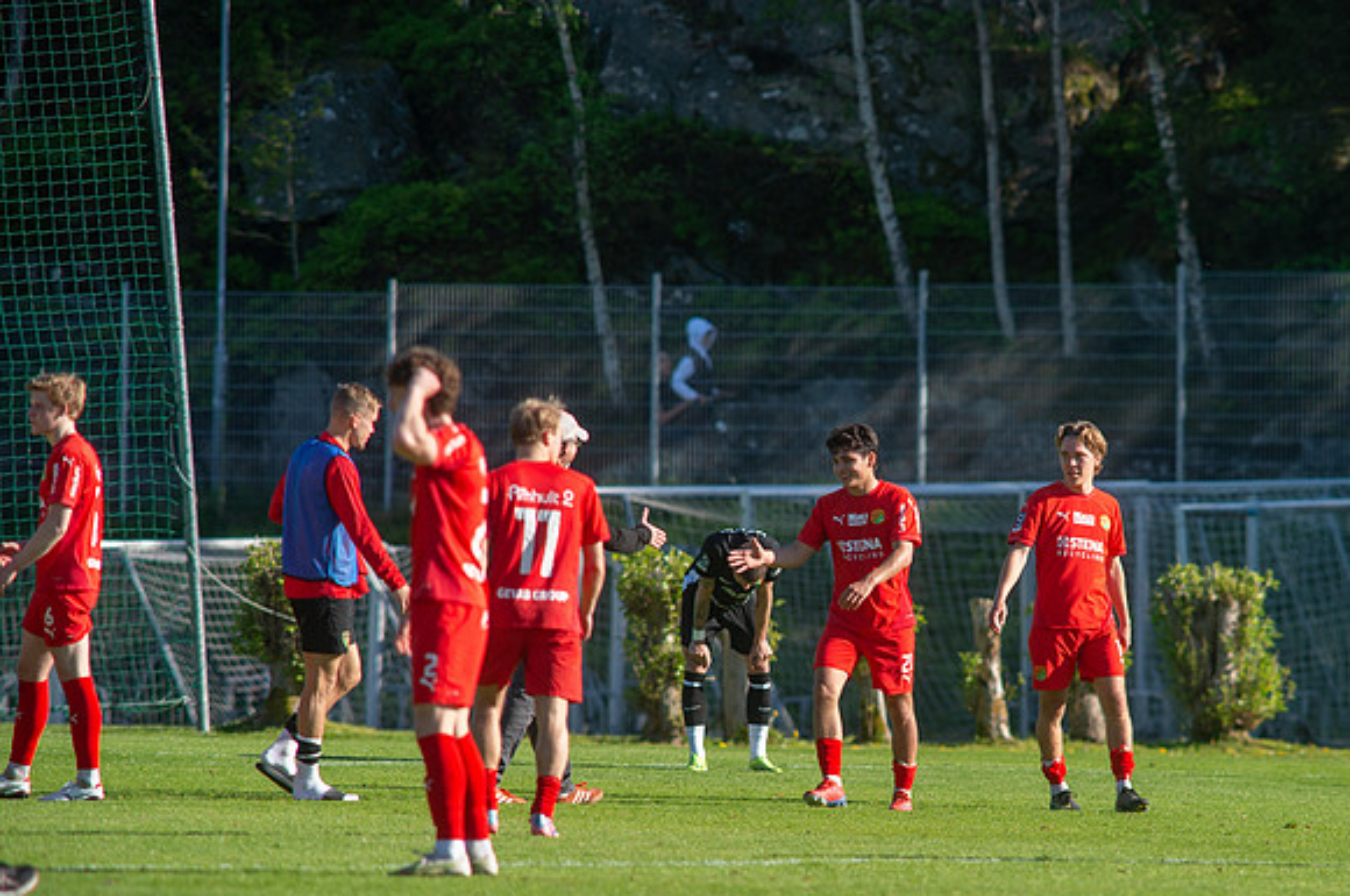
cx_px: 878
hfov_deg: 3.8
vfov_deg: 2.5
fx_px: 20475
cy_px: 584
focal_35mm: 547
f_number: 4.5
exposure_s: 1/1600
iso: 450
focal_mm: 420
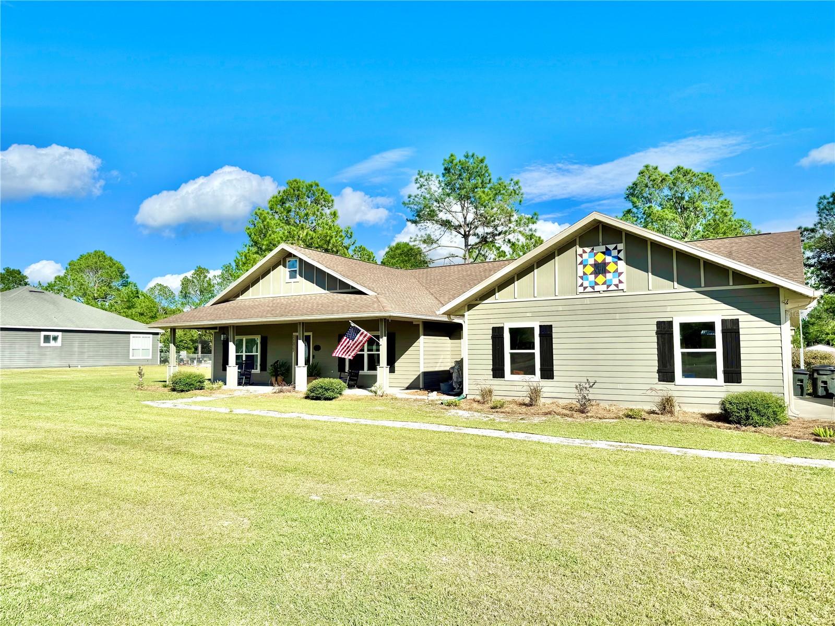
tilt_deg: +4.0
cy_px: 313
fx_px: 579
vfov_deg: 56.8
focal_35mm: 24
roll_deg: +0.4
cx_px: 418
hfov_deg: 71.6
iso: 80
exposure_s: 1/6173
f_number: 1.78
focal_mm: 6.76
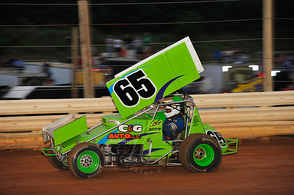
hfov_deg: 12.1
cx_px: 147
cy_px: 98
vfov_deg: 8.1
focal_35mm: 170
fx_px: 1387
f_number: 6.3
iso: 1000
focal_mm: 170
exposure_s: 1/320
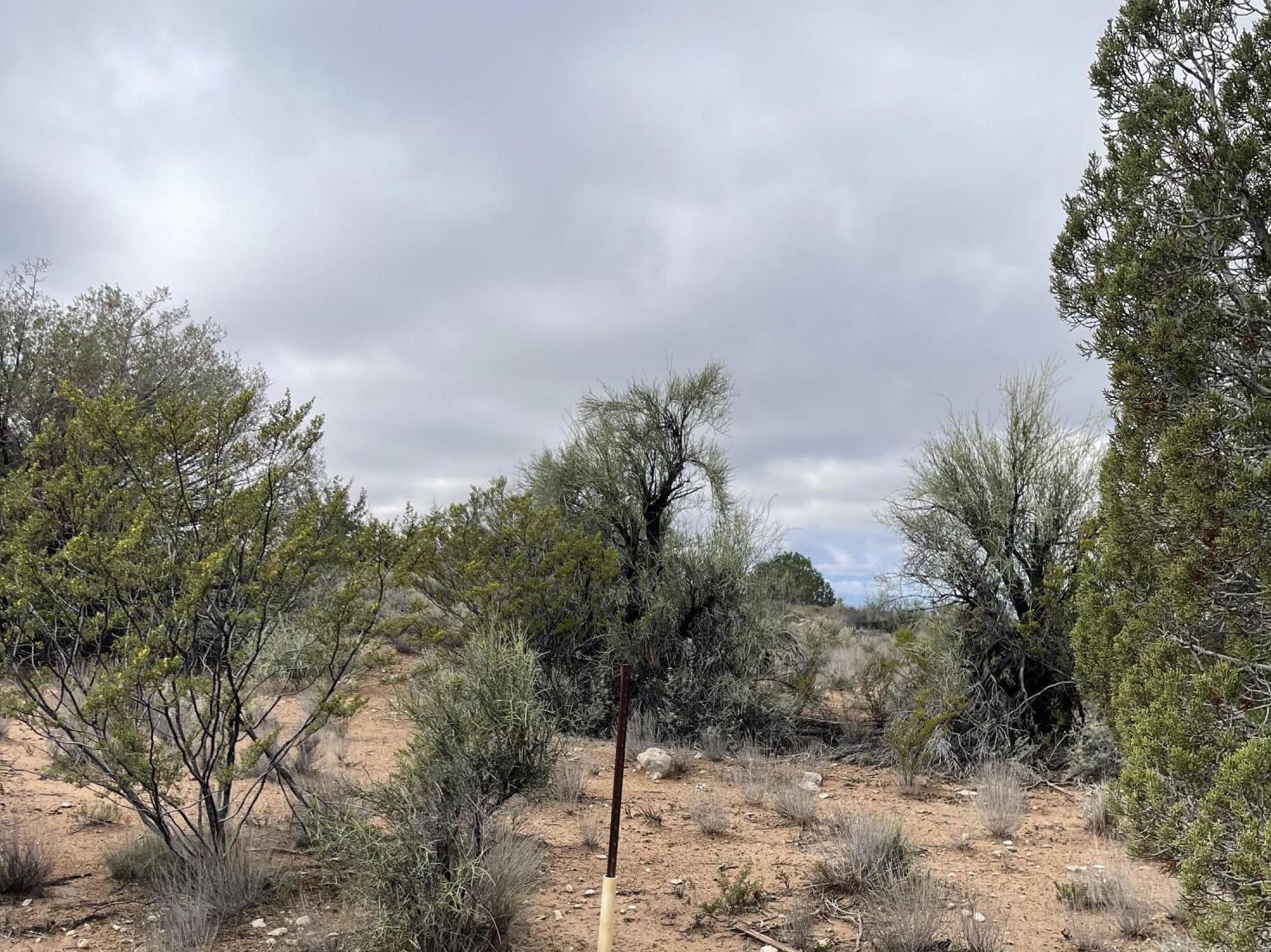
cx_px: 640
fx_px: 1248
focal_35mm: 34
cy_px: 721
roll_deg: -1.9
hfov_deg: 54.0
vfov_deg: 40.5
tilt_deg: -5.4
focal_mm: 5.1
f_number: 1.6
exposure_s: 1/2717
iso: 32
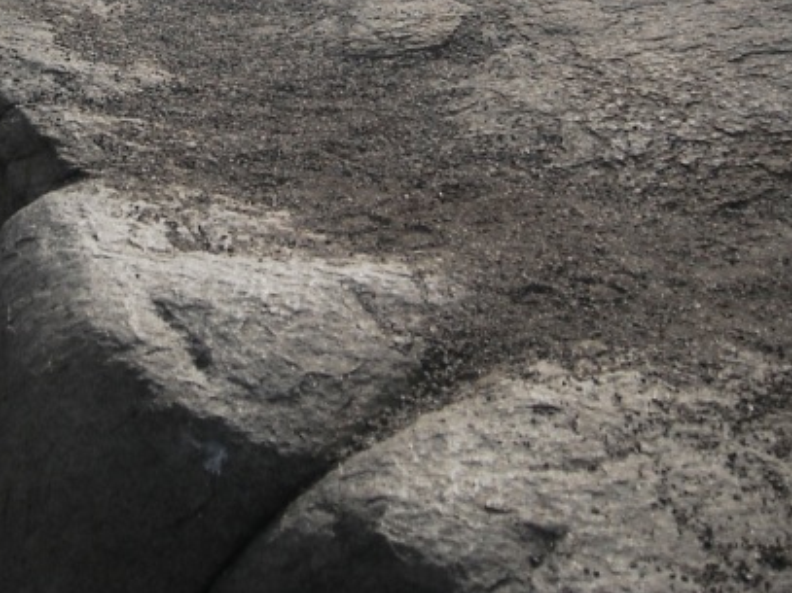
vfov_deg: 16.0
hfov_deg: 22.0
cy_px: -152
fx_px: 2013
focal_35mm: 88
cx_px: 156
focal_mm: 5.7
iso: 64
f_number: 5.6
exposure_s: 1/544
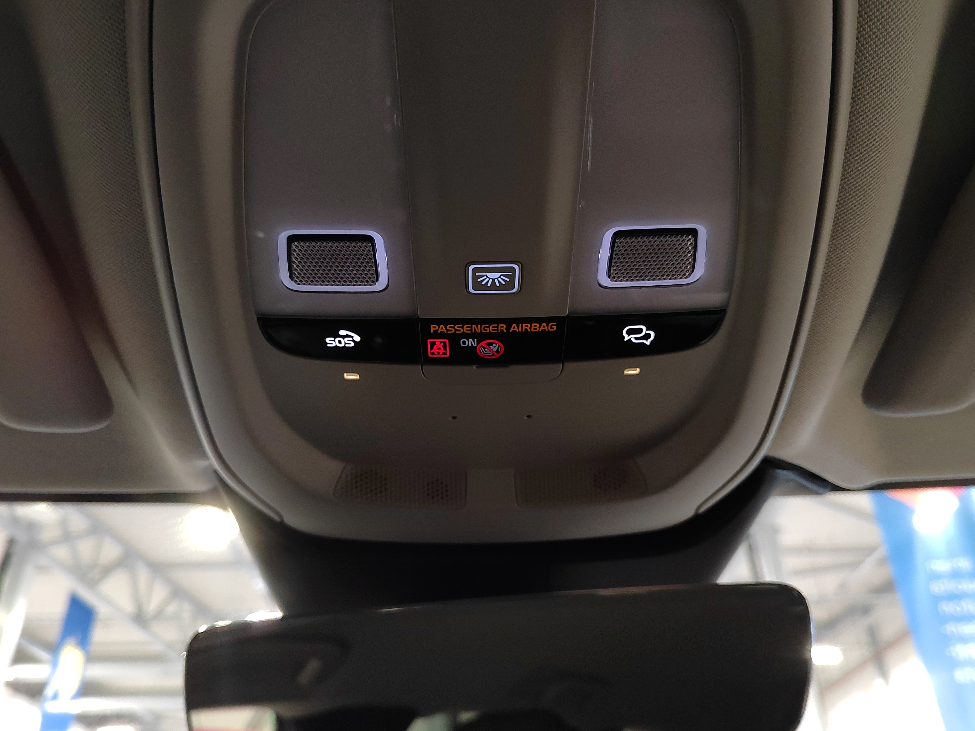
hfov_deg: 63.4
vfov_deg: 49.7
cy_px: 366
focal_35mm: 28
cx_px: 488
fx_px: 789
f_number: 1.9
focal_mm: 5.52
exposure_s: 1/50
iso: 2603
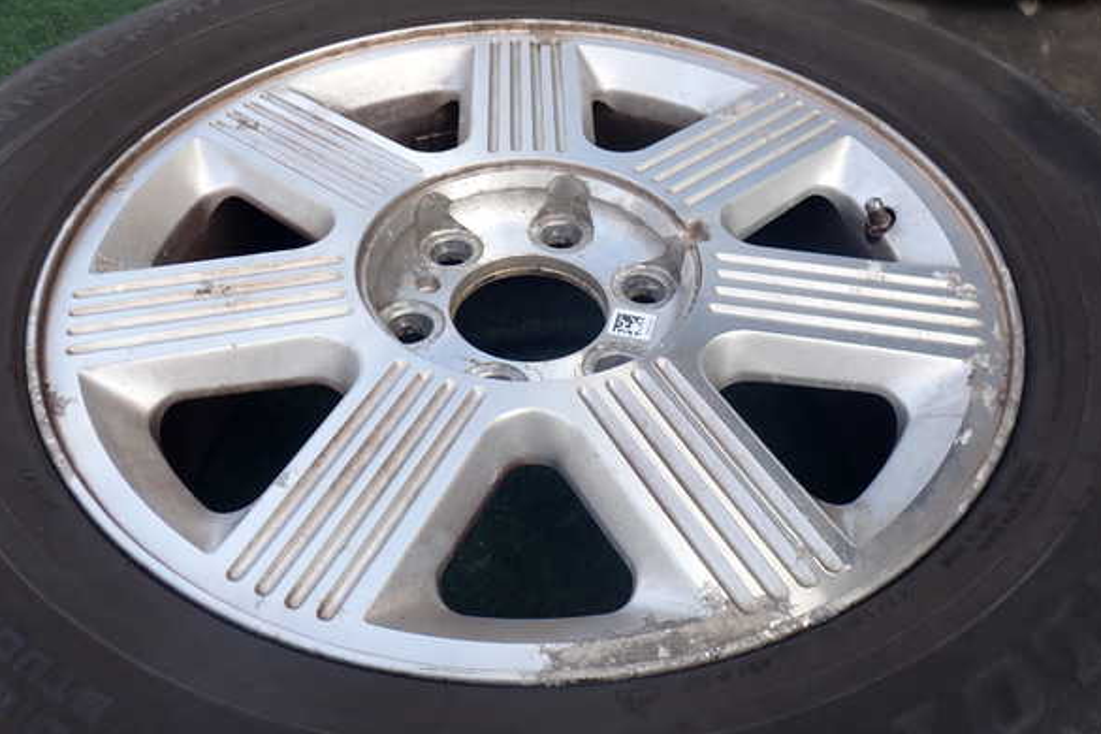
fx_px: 979
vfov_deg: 41.1
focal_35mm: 32
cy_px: 363
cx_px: 548
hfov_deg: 58.7
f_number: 3.2
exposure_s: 1/250
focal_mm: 5.4
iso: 100
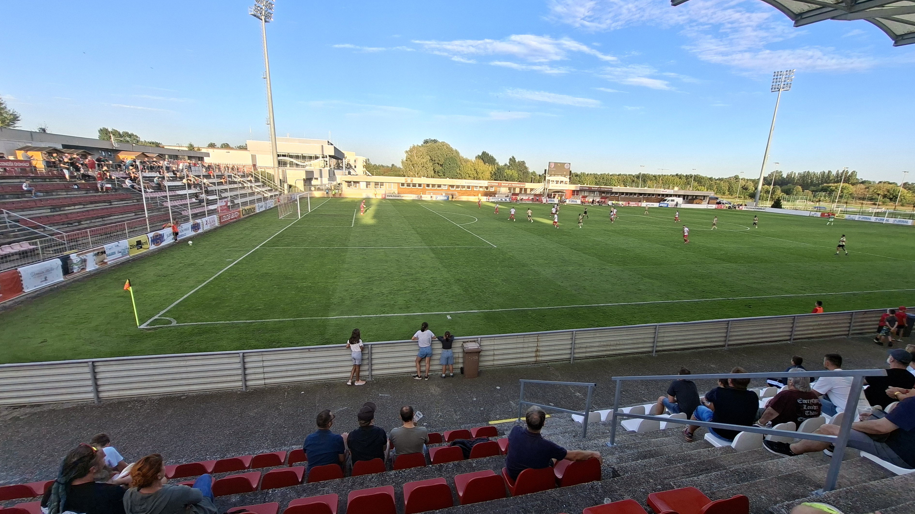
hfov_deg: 102.9
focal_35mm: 15
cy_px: 280
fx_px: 364
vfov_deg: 70.4
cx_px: 480
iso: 40
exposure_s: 1/310
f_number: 2.2
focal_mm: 1.74
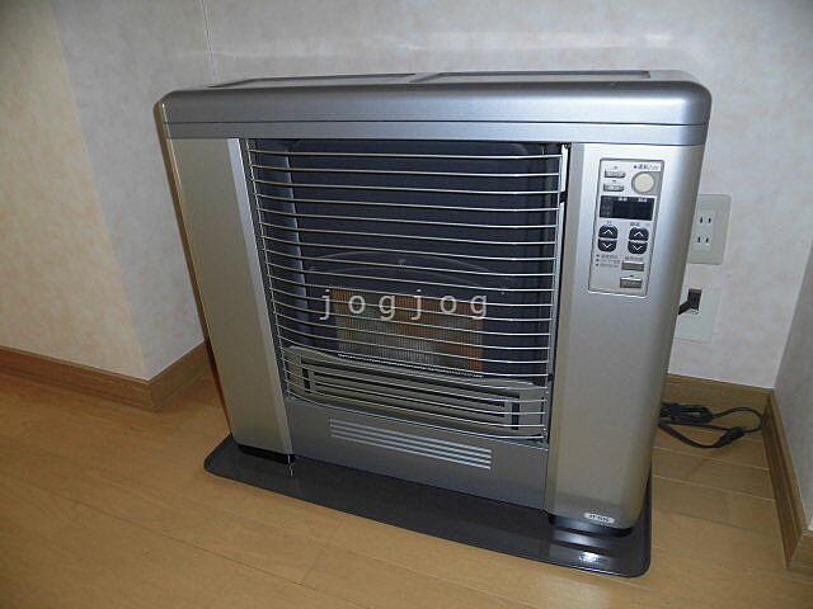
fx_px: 564
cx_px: 406
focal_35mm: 24
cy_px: 304
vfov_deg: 56.8
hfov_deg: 71.6
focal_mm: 4.3
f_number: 3.1
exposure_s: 1/125
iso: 100
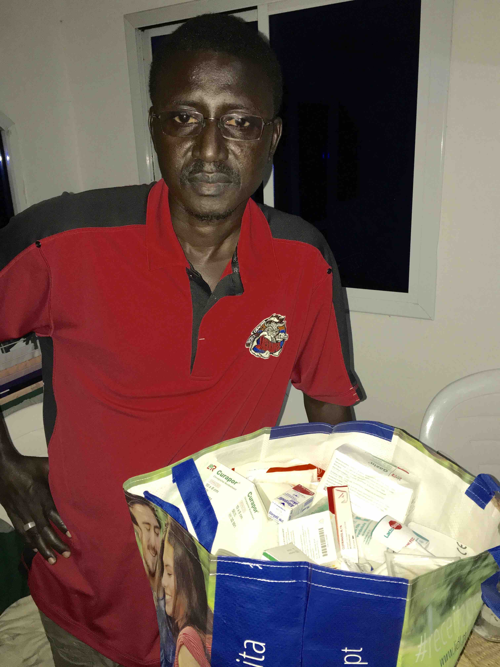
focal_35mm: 29
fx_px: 559
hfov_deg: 48.2
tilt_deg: -16.3
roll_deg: +2.3
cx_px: 250
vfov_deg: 61.7
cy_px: 334
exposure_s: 1/17
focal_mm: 4.15
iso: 125
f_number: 2.2
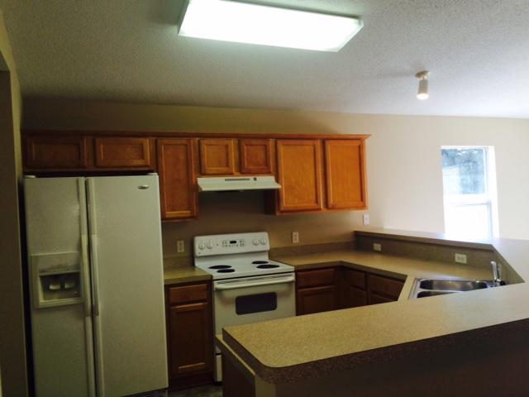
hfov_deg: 61.7
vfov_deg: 48.2
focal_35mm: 29
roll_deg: +2.8
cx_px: 264
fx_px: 443
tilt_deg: -3.1
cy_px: 198
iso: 50
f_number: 2.2
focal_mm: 4.15
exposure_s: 1/60
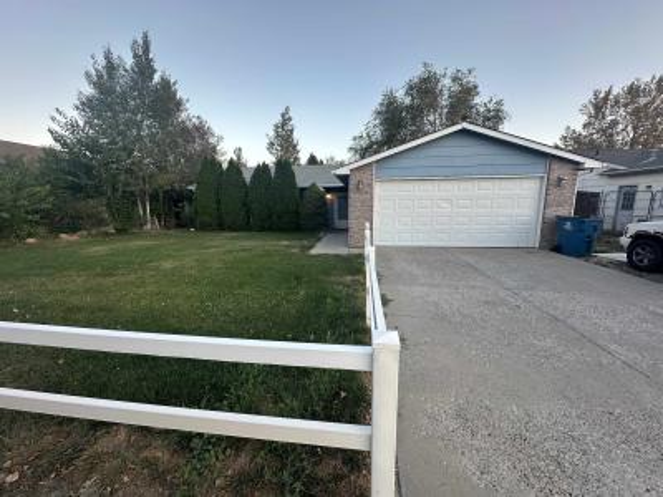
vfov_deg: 85.7
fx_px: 268
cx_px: 332
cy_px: 248
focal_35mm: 14
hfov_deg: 102.1
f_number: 2.2
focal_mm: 2.22
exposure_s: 1/99
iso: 50
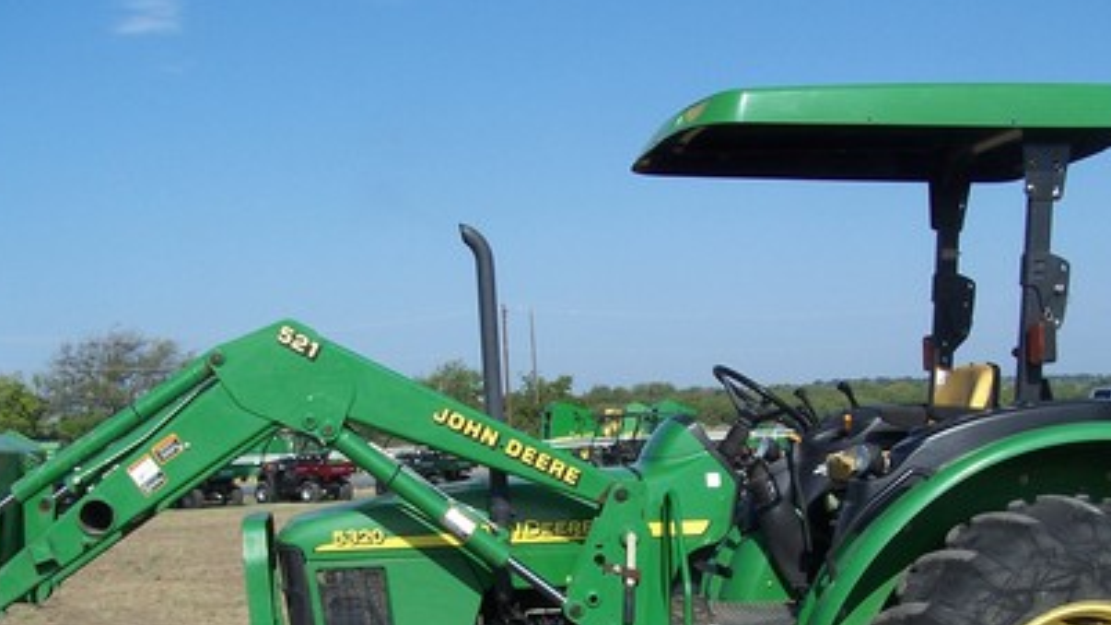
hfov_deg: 37.2
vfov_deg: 21.2
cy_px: 492
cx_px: 625
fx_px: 1650
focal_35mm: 56
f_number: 4
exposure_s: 1/1000
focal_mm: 6.3
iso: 80
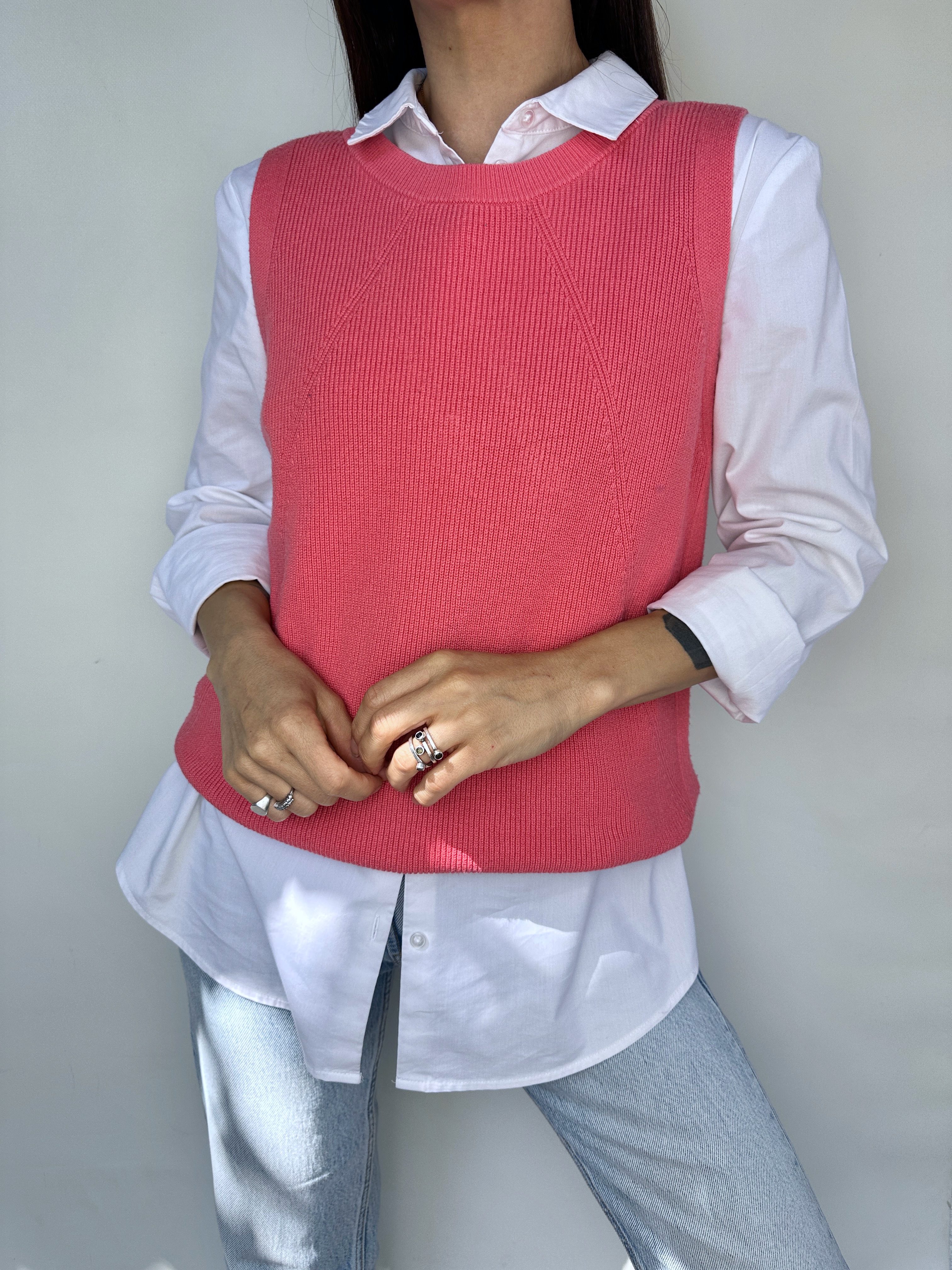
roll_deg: +0.7
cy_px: 635
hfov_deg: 56.8
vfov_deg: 71.6
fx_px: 880
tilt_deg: -9.6
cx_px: 476
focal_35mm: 24
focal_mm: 6.86
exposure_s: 1/475
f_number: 1.78
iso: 80
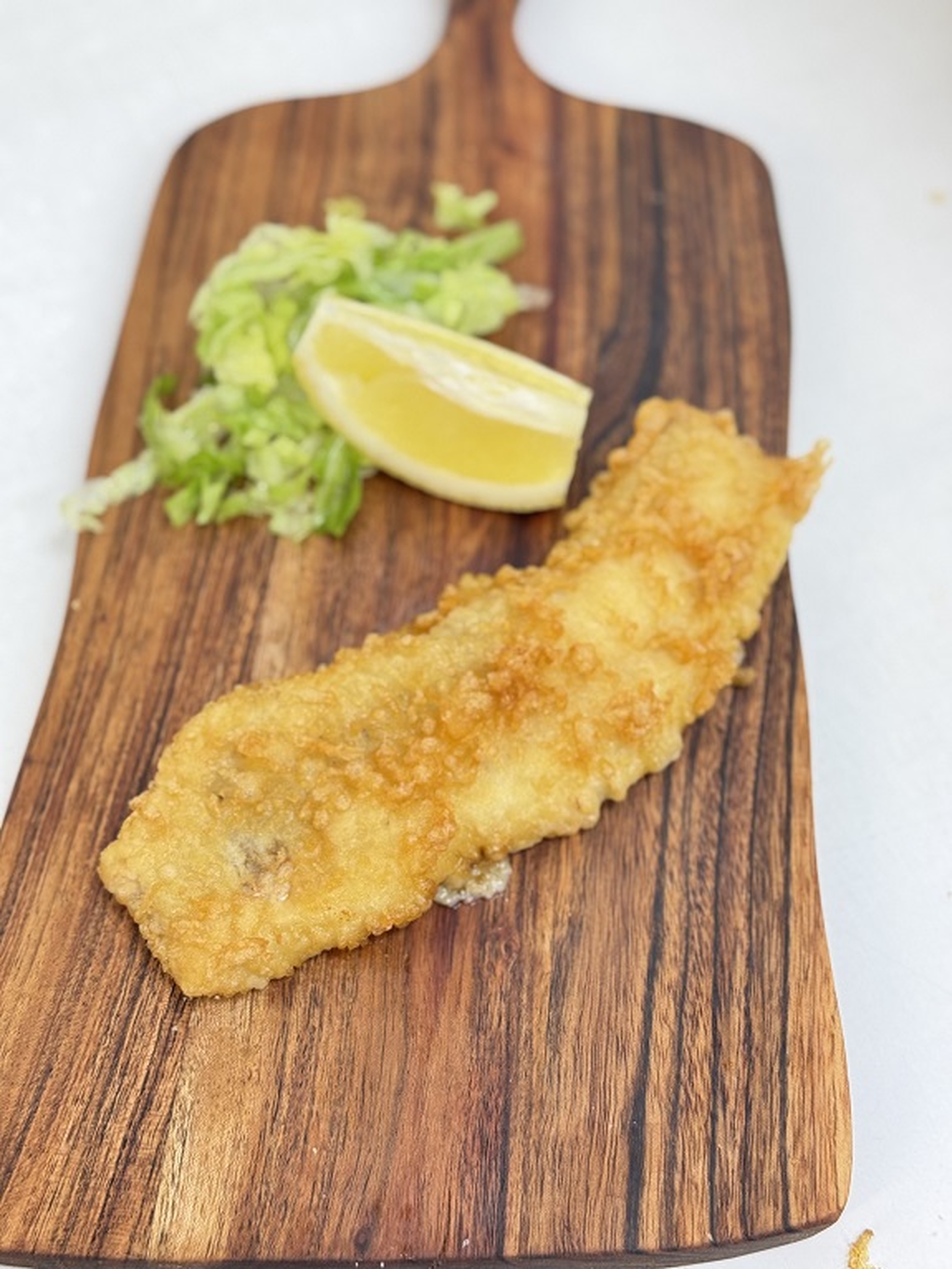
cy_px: 634
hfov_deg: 30.3
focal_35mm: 48
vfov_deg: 39.6
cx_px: 476
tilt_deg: -58.2
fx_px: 1759
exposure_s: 1/50
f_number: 1.78
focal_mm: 6.76
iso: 100
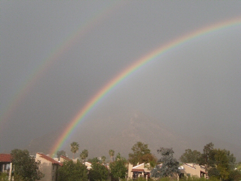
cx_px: 120
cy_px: 90
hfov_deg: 43.8
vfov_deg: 33.6
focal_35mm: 43
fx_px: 300
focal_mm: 7.2
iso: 80
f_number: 7.7
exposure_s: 1/180
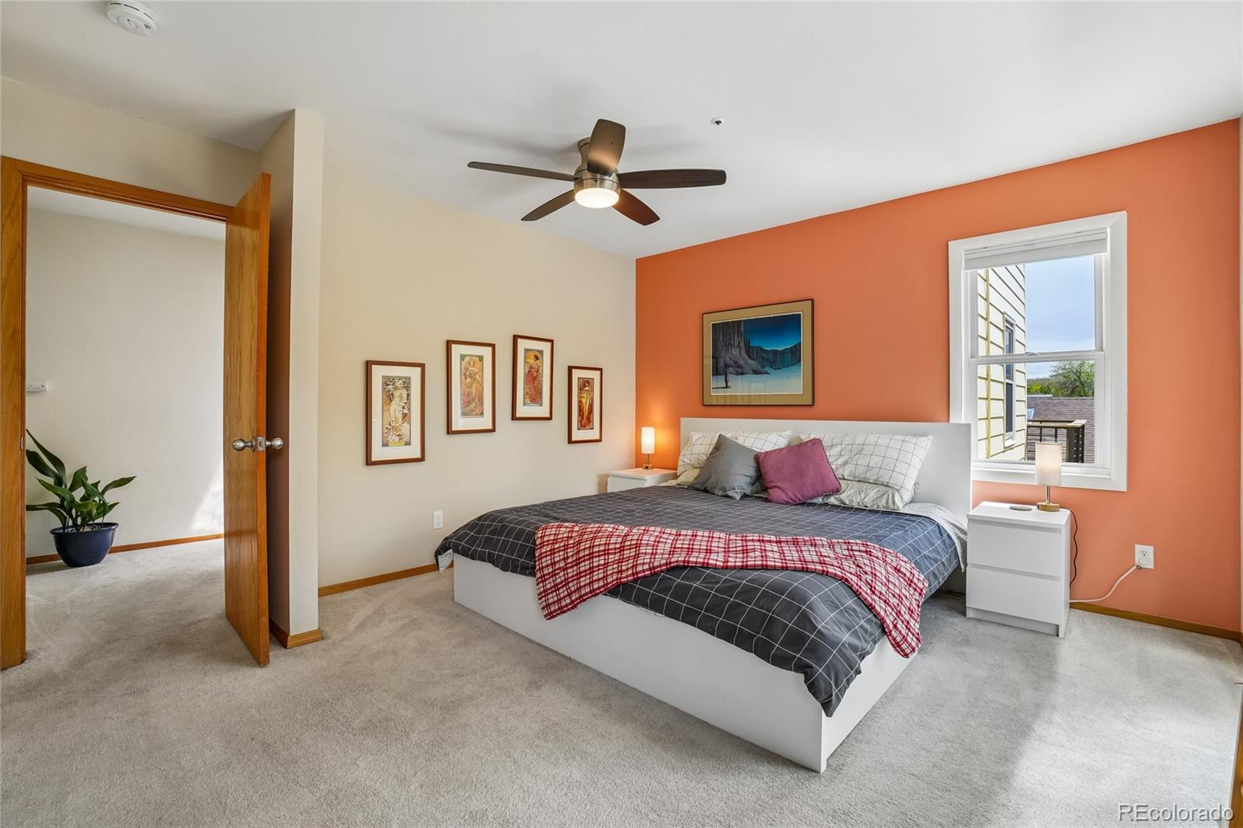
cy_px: 414
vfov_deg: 77.3
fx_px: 518
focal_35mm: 15
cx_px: 622
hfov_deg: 100.4
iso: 400
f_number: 8
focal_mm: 10
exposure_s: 1/100
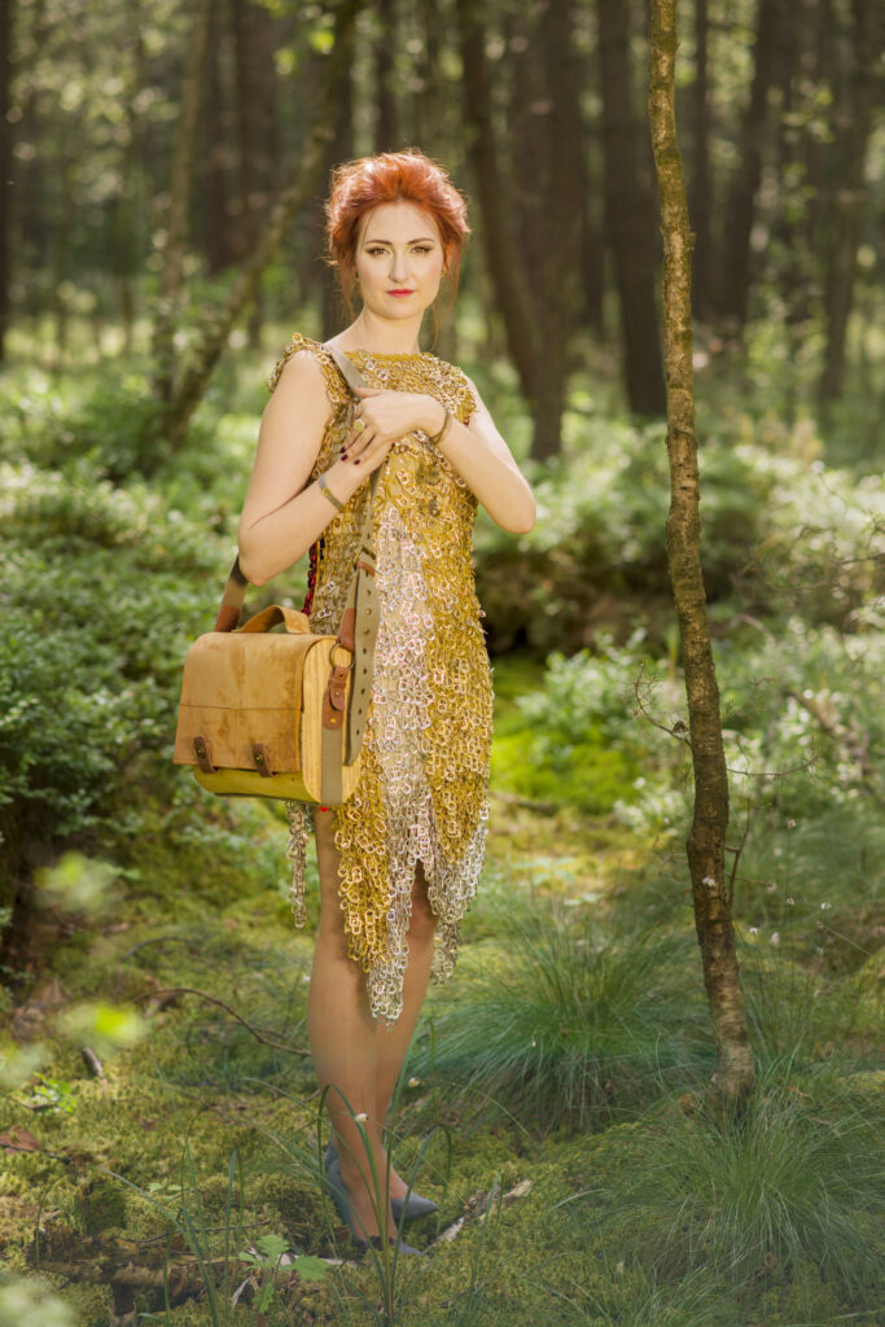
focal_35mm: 85
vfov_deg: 23.9
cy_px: 664
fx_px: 3133
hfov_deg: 16.1
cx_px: 442
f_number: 2.5
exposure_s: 1/1250
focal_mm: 85
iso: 400
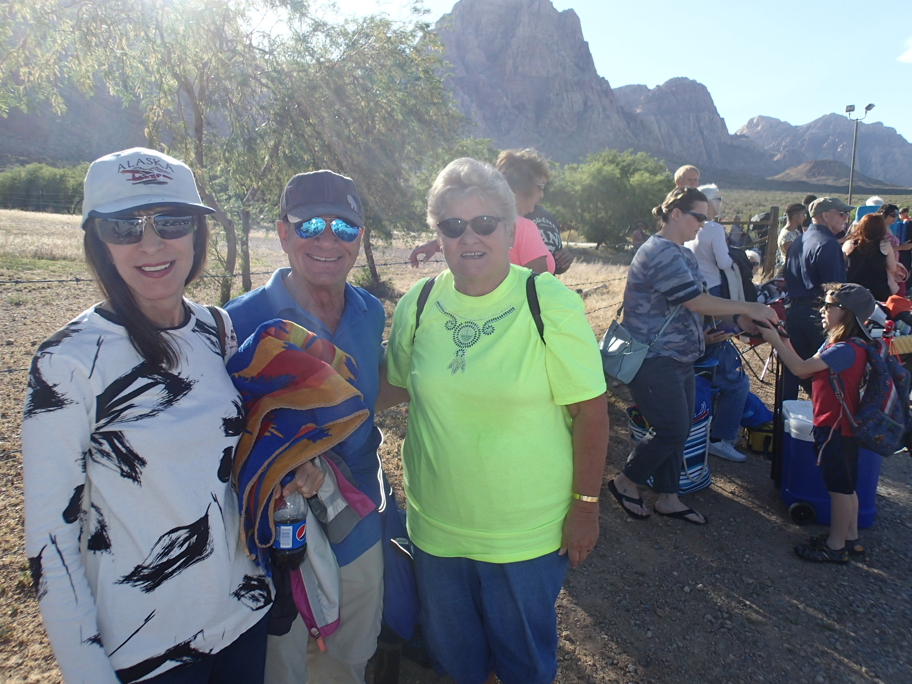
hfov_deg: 69.4
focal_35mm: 25
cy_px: 342
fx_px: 659
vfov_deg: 54.9
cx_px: 456
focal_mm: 4.5
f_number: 8
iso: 100
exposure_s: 1/125
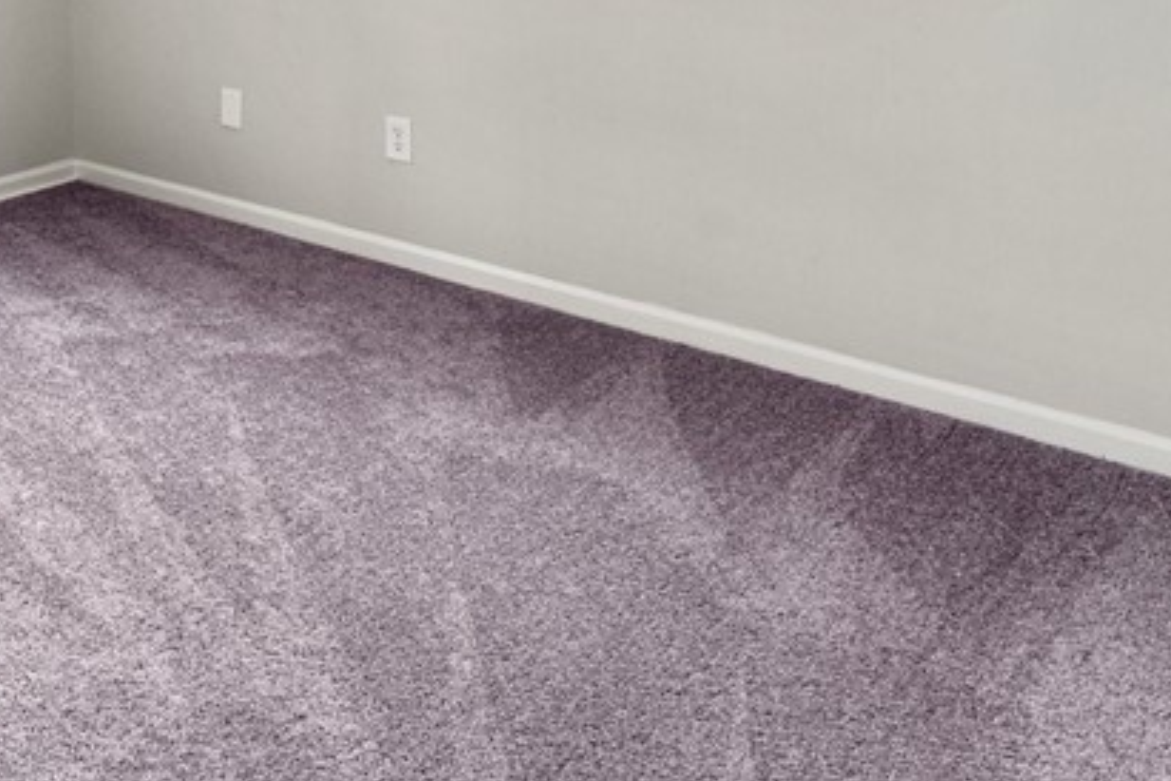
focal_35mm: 37
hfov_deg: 43.2
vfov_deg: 31.6
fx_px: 1203
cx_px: -43
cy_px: -93
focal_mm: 14
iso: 1000
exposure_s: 1/15
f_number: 7.1
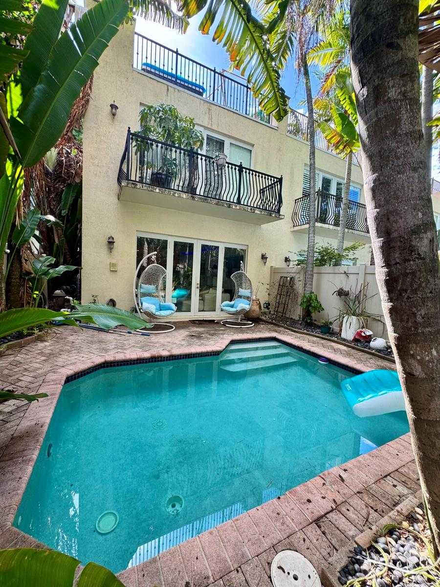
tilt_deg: -3.1
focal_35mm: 14
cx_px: 220
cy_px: 294
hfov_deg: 85.7
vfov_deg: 102.1
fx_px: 237
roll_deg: -2.4
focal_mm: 2.22
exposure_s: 1/194
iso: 40
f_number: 2.2
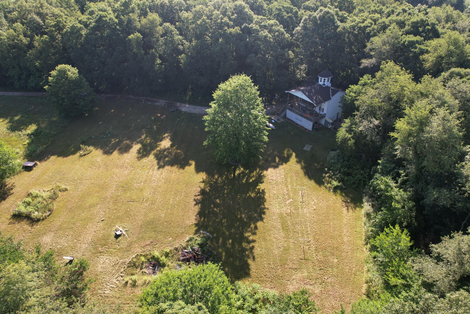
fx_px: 287
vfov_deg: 57.2
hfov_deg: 78.6
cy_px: 157
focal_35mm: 22
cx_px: 235
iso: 100
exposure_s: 1/500
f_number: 2.8
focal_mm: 8.38
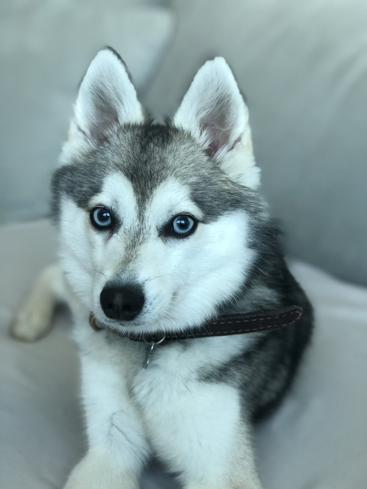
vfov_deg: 33.8
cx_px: 184
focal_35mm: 57
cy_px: 244
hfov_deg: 25.7
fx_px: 806
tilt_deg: -16.4
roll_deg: -6.0
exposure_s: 1/60
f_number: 2.8
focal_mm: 6.6
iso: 250
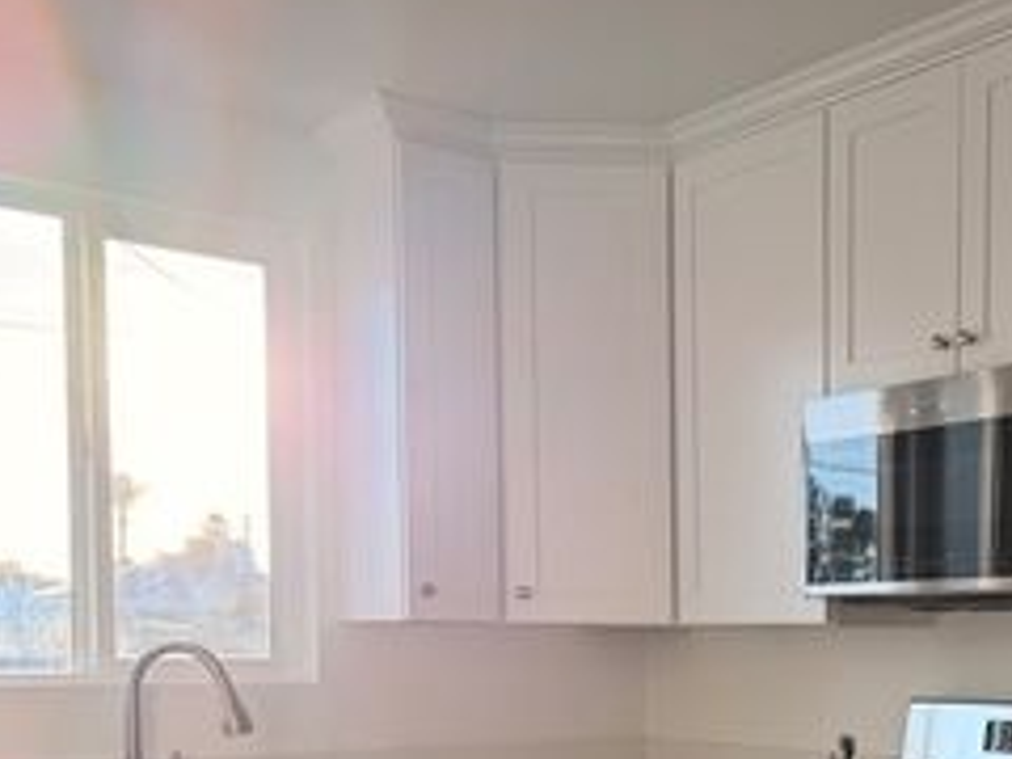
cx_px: 953
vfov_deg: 27.7
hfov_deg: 35.4
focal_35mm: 50
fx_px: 1462
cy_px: 732
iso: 80
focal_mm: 6.76
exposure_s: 1/221
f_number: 1.78
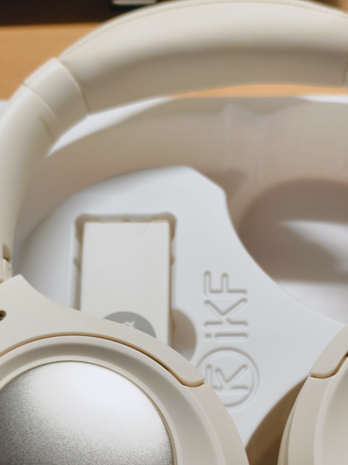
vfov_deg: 40.3
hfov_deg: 31.3
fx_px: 617
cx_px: 224
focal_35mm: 46
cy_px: 338
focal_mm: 5.6
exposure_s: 1/100
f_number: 1.57
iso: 307
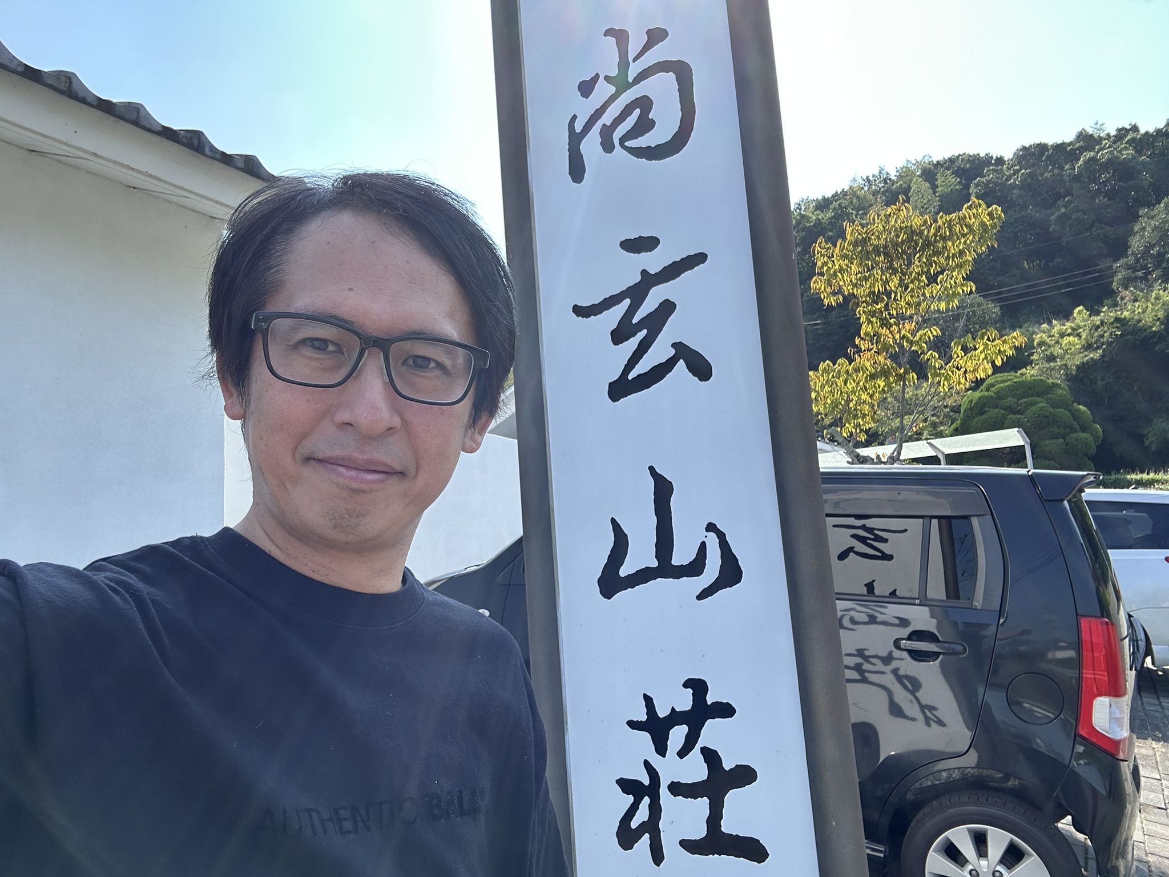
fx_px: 777
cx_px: 584
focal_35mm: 23
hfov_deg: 73.9
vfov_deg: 58.9
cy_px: 438
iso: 25
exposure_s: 1/470
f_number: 1.9
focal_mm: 2.69
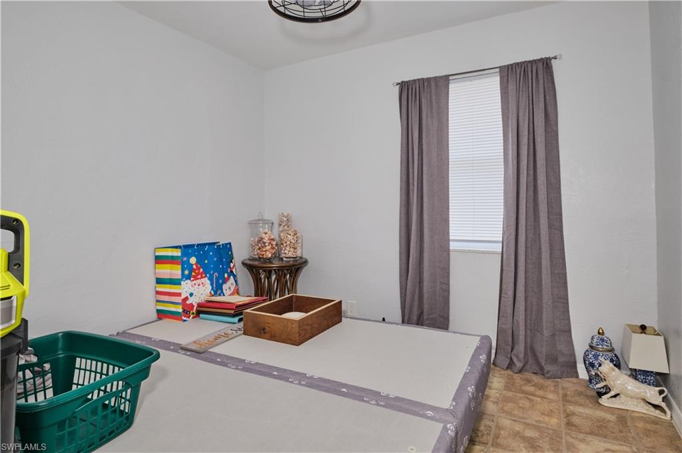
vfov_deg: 64.5
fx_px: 360
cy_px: 226
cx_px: 341
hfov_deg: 87.0
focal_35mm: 19
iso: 400
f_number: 8
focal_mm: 12.6
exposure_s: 1/15
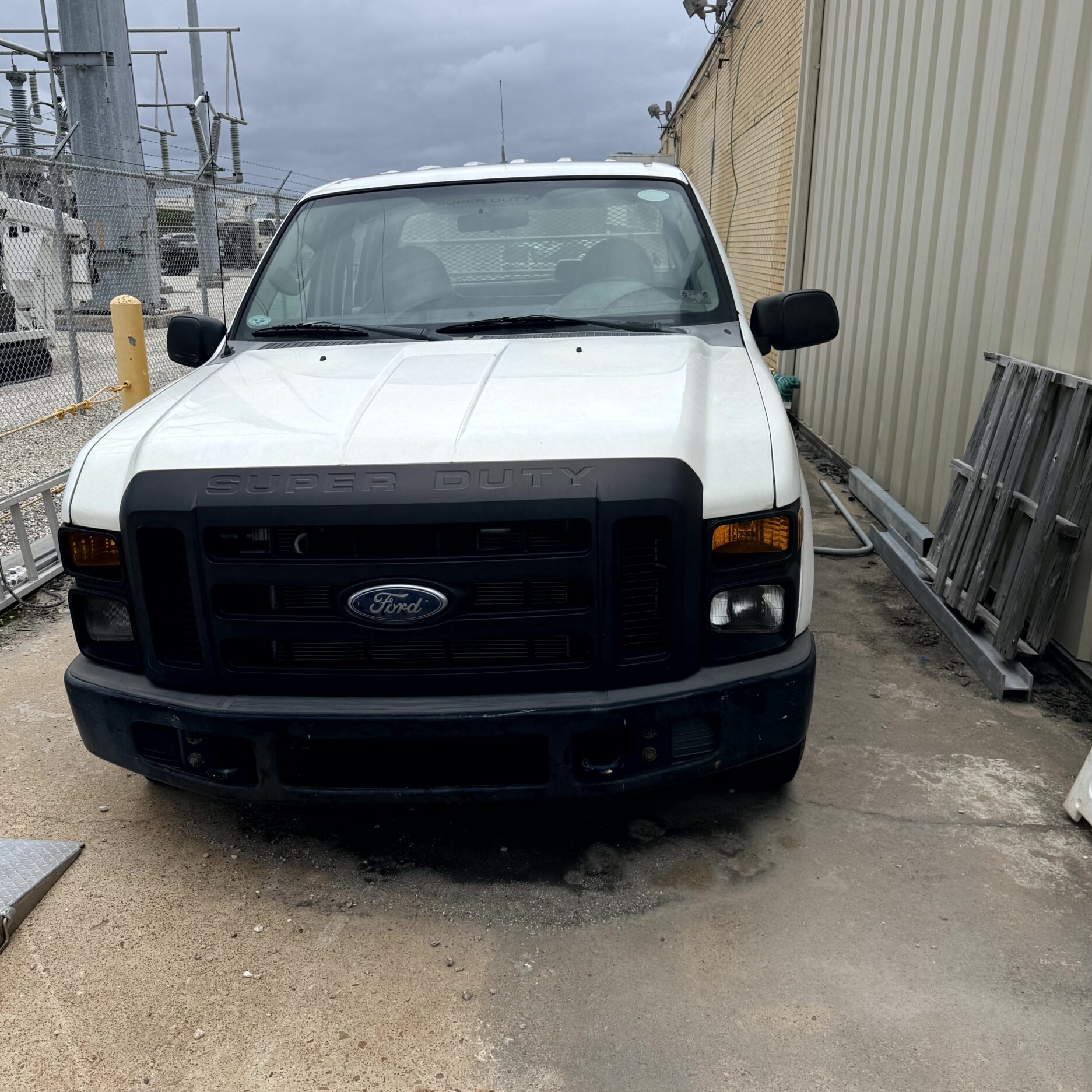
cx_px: 537
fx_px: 1035
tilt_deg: -16.9
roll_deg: +0.8
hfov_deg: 55.6
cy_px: 587
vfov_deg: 55.6
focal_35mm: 29
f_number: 1.78
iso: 80
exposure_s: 1/4167
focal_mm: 6.76
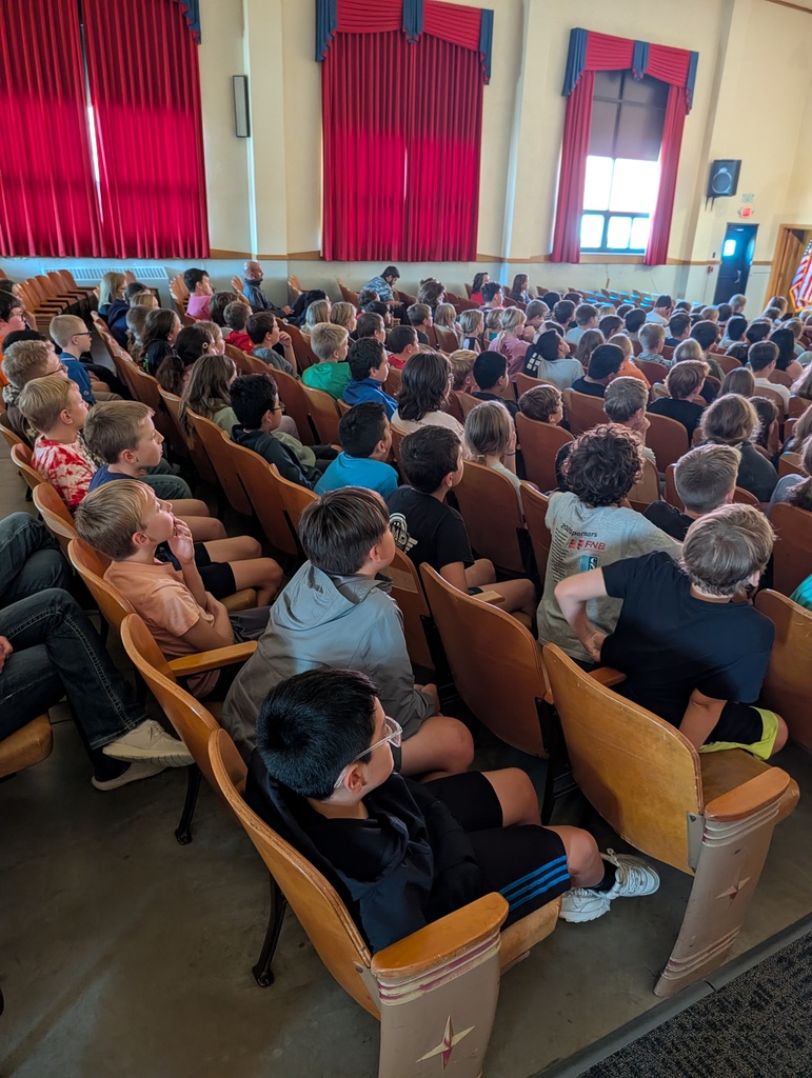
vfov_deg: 71.5
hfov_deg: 56.9
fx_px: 749
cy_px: 539
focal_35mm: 24
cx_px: 406
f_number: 1.68
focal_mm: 6.9
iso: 224
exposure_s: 1/30
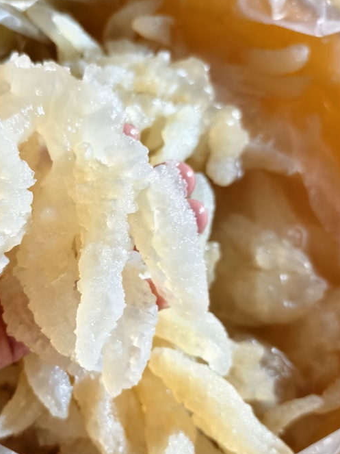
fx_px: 485
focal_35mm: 37
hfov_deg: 37.8
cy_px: 258
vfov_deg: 50.0
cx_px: 90
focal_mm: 5.6
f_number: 1.57
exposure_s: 1/33.3
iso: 2074
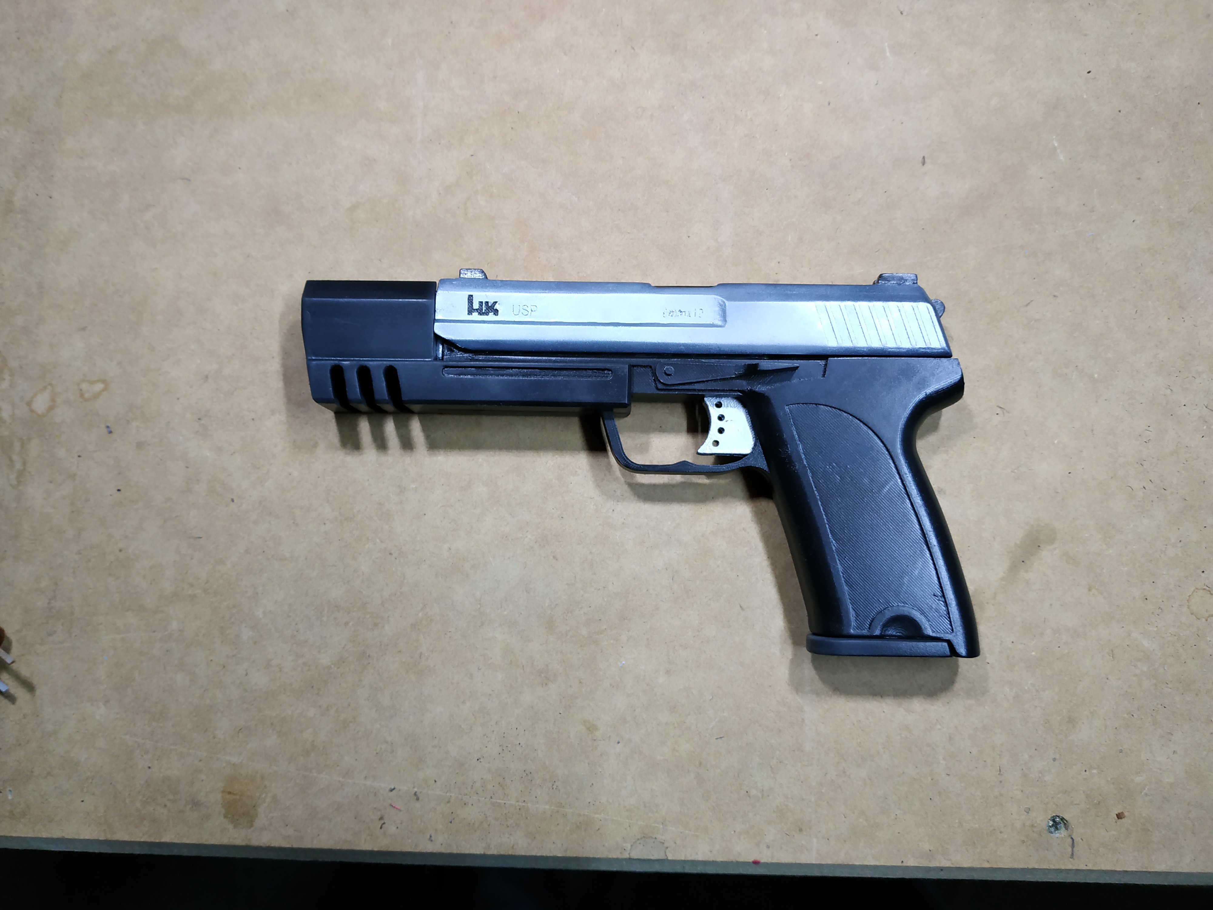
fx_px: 841
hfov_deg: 71.6
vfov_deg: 56.8
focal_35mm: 24
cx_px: 606
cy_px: 455
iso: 320
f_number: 1.9
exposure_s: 1/25
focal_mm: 3.94
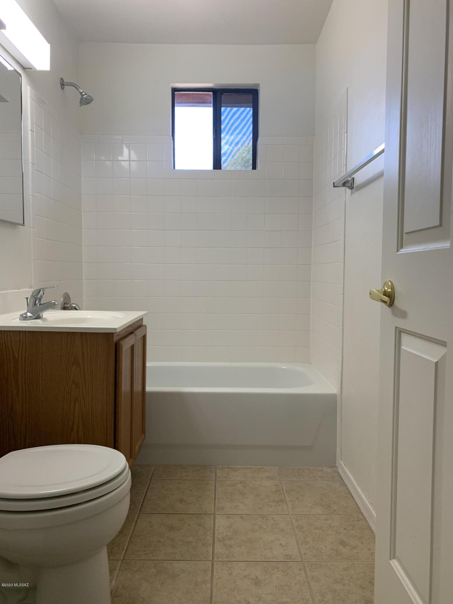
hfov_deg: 53.1
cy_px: 302
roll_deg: +0.0
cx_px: 226
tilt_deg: -2.1
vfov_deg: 67.3
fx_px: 454
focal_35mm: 26
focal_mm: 4.25
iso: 80
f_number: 1.8
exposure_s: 1/120
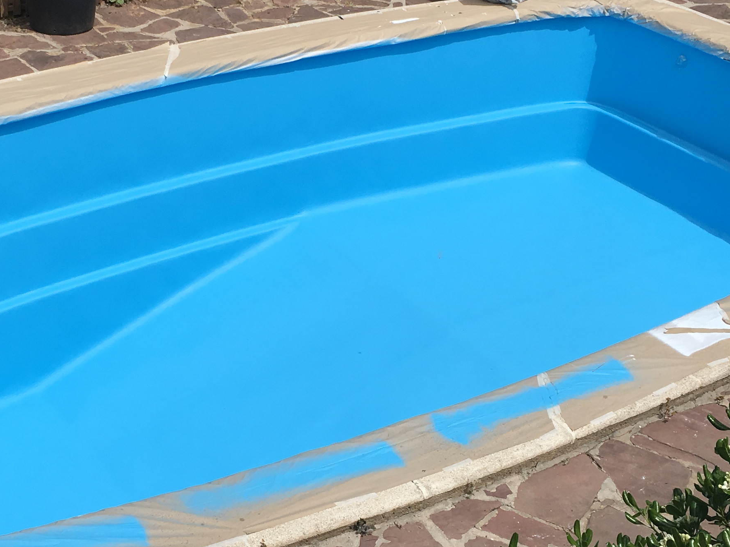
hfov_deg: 29.2
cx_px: 236
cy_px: 246
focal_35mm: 66
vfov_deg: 22.2
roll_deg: -3.2
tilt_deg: -29.8
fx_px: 1392
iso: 25
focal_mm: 4.15
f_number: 2.2
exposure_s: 1/2198
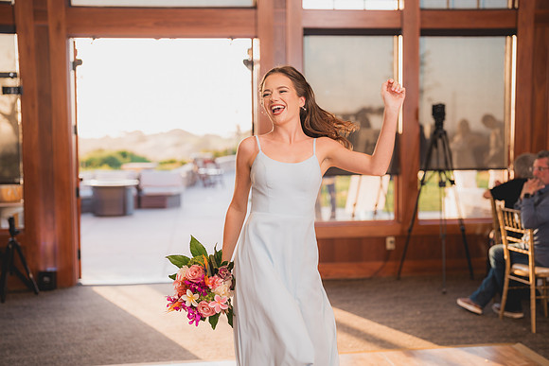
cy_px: 183
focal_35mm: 50
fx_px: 763
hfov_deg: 39.6
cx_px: 274
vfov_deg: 27.0
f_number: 1.8
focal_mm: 50
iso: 125
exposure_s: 1/250
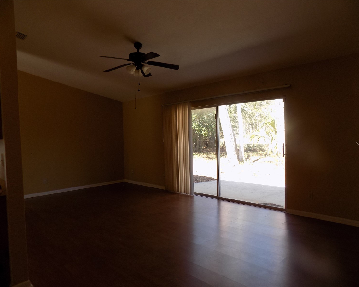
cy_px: 143
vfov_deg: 58.8
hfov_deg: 70.3
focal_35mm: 24
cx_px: 187
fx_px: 255
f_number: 3.1
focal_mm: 4
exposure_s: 1/80
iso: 80
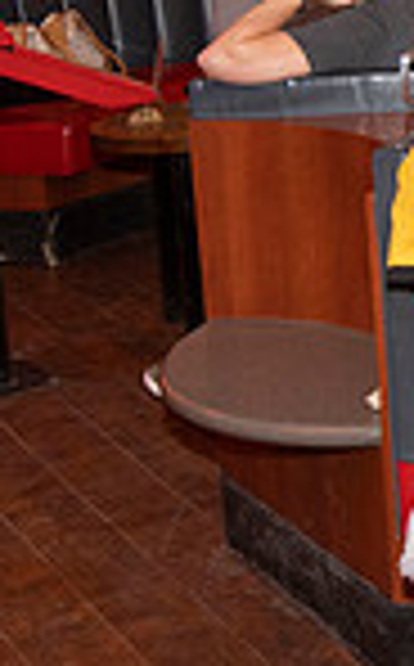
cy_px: 70
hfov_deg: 10.9
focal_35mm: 104
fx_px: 1885
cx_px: 936
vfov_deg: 19.7
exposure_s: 1/80
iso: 1000
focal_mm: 26
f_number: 5.6
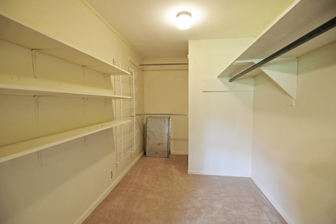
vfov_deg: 73.8
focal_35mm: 16
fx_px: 149
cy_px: 112
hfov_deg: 96.7
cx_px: 168
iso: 1250
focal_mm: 16
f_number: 4
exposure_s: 1/30
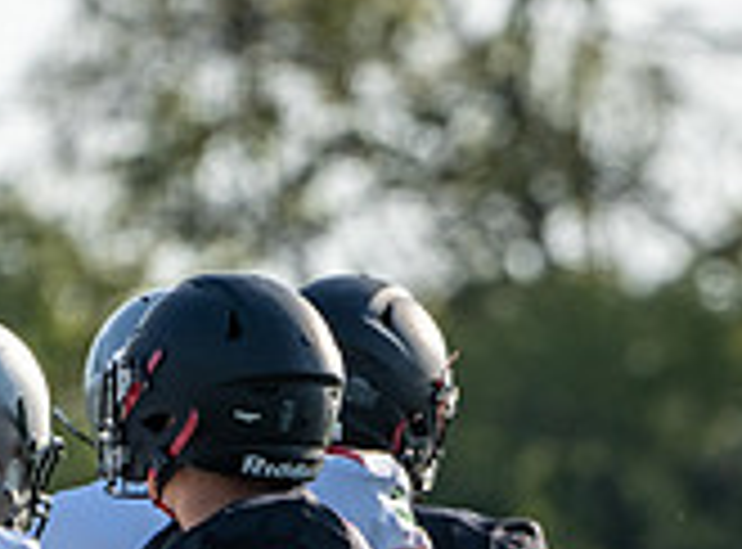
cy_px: 956
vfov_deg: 0.9
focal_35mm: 1689
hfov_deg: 1.2
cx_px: 825
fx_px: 36021
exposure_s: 1/1250
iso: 400
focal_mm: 400
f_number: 5.6
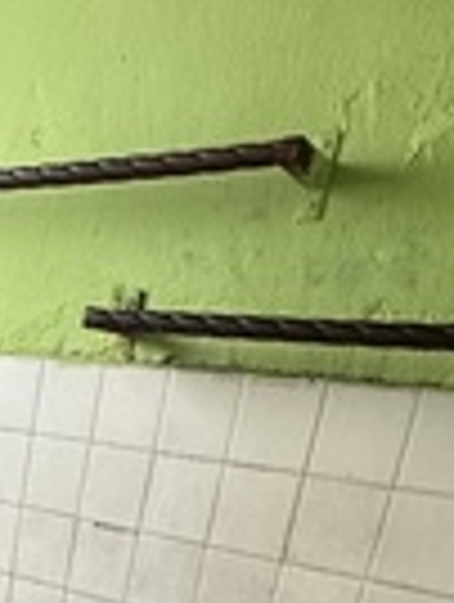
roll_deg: -7.6
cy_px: 760
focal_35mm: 50
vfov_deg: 30.8
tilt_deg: -22.1
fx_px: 872
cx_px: -22
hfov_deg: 27.2
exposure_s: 1/99
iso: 250
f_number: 2.2
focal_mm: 2.22
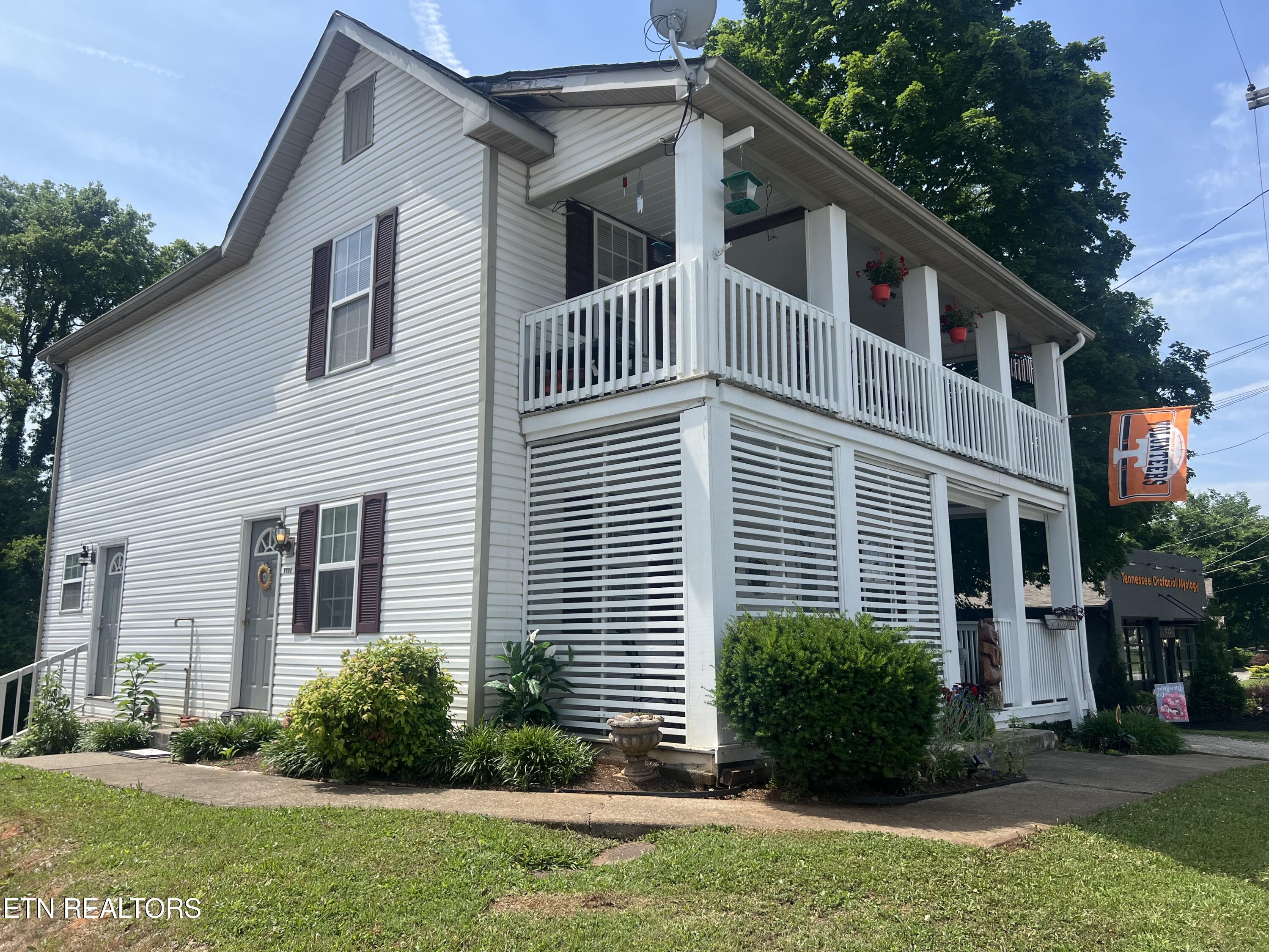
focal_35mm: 26
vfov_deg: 53.1
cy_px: 476
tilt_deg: +10.6
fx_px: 953
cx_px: 634
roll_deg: +0.3
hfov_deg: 67.3
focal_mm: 5.7
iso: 50
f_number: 1.5
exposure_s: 1/4115
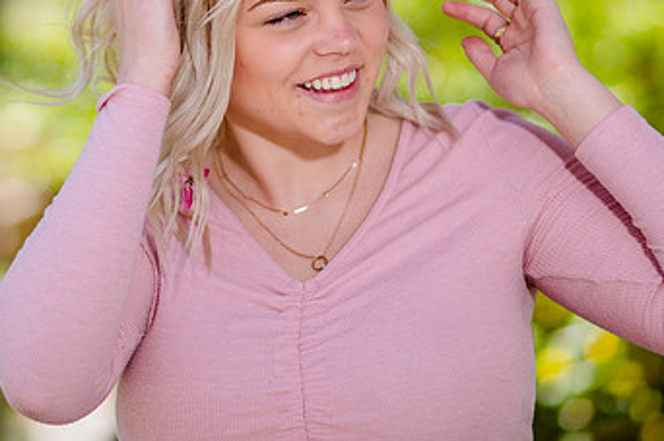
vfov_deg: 6.6
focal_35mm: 208
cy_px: 41
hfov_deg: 9.9
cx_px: 220
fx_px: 3831
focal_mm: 105
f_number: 2
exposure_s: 1/800
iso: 125
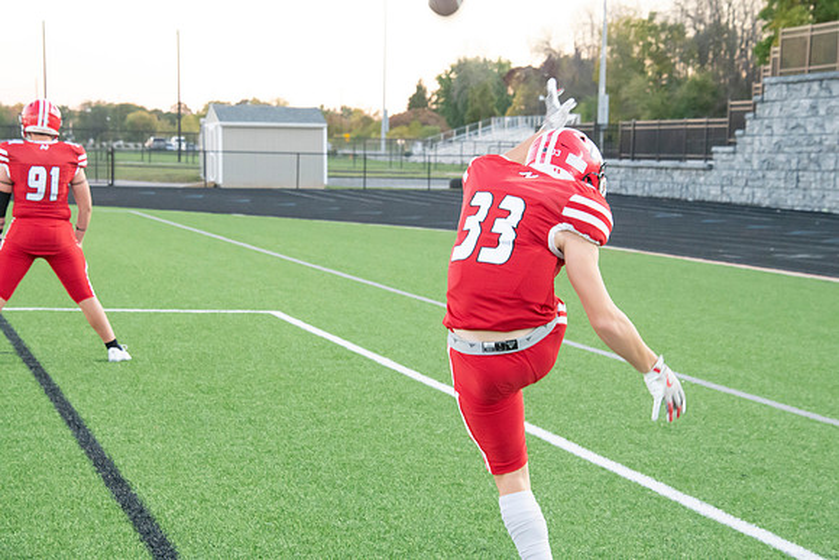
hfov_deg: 20.8
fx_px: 2284
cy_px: 280
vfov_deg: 14.0
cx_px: 420
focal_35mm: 98
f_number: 9
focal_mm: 98
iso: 8000
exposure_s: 1/200
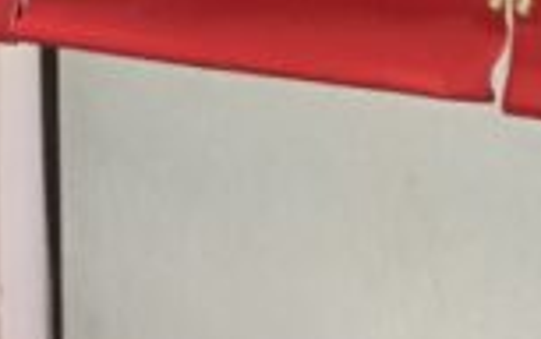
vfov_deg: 7.6
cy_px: -625
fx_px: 2273
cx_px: 711
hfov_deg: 13.1
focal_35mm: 154
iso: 200
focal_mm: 4.15
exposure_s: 1/24
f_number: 2.2
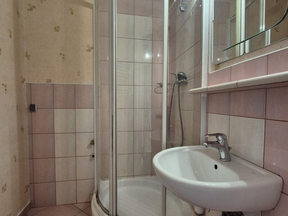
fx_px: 108
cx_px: 144
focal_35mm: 13
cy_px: 108
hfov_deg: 106.2
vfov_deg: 89.9
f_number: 2.2
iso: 320
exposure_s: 1/50
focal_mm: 2.2
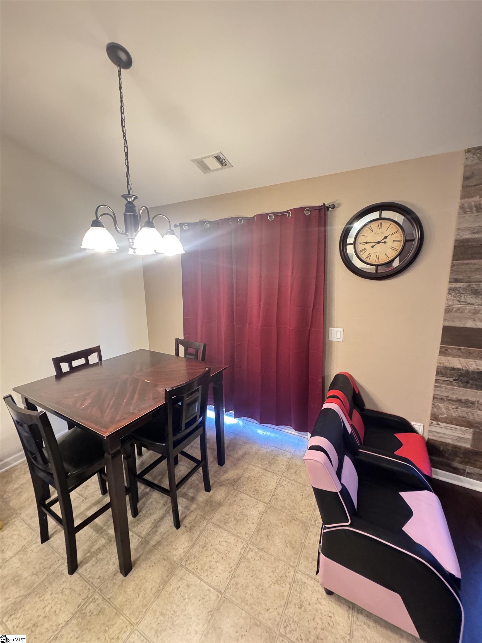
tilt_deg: -11.2
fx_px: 260
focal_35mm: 14
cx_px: 241
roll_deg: +1.2
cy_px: 322
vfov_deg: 102.1
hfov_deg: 85.7
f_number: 2.2
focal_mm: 2.22
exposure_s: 1/40
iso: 1000
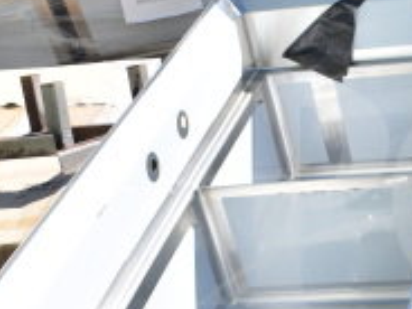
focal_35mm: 86
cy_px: 259
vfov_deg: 17.0
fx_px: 1024
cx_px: 446
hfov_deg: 21.6
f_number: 8
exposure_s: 1/250
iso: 200
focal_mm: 18
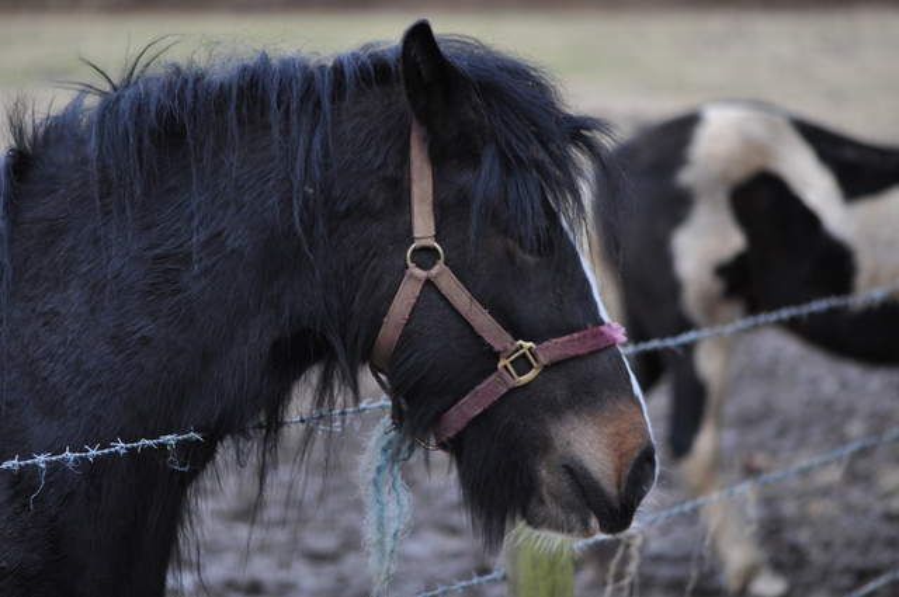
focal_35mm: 158
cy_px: 298
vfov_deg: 8.7
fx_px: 3928
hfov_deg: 13.1
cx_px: 450
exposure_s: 1/160
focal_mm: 105
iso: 640
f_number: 2.8
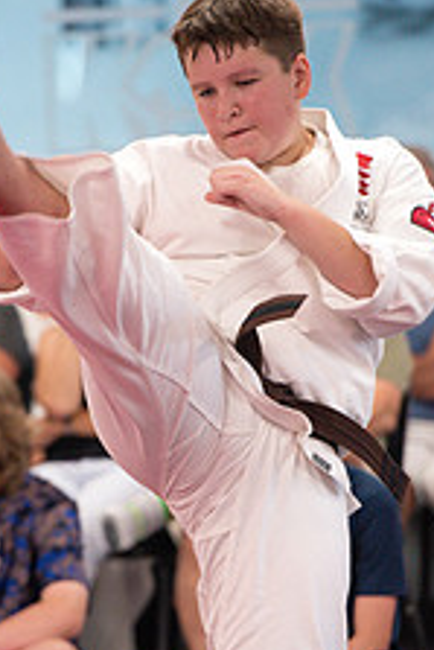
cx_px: 186
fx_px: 7294
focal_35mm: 404
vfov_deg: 5.1
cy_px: 393
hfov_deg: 3.4
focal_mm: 200
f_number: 3.5
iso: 1600
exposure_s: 1/400
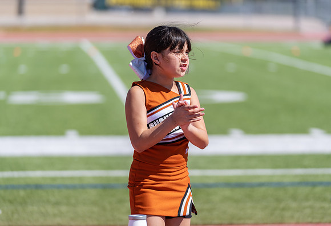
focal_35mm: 169
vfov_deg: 8.3
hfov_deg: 12.1
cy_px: 101
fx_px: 1566
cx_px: 166
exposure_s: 1/1600
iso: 100
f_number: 2.8
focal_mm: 142
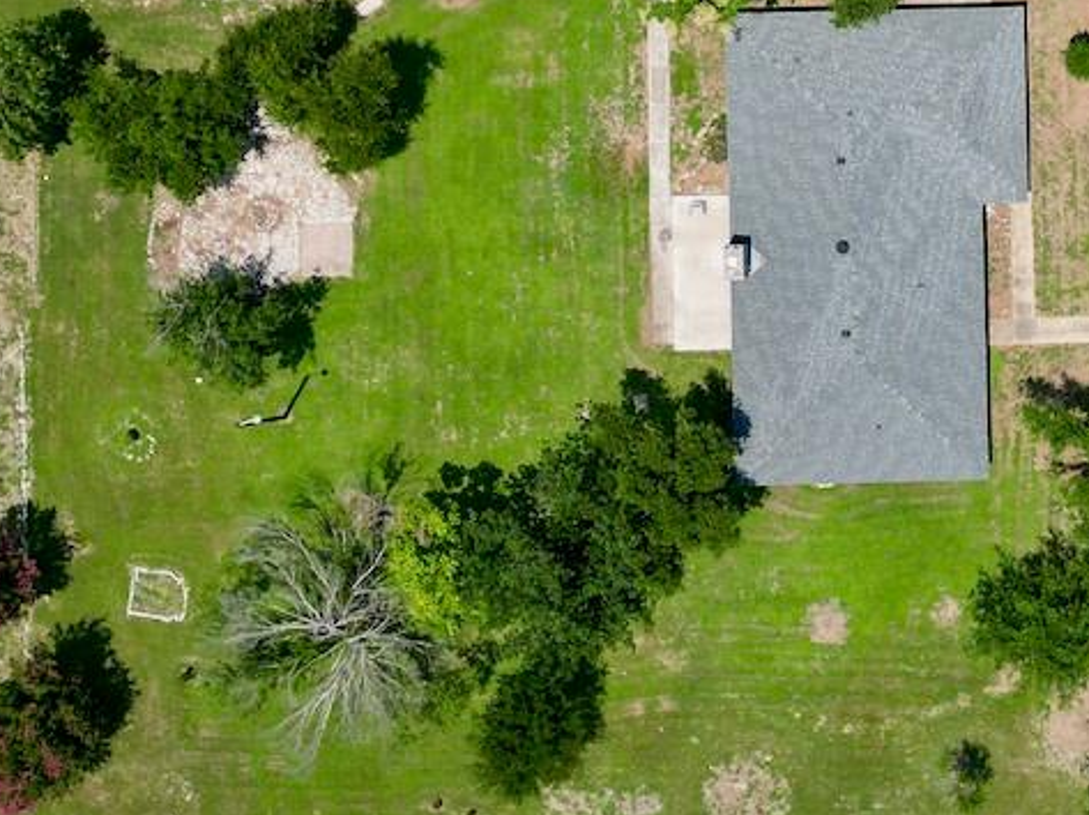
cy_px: 198
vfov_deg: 22.3
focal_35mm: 65
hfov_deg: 29.0
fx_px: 2043
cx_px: 921
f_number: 1.7
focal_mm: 6.72
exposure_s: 1/5000
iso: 140
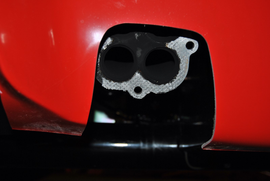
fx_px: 394
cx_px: 135
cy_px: 90
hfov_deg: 37.8
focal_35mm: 52
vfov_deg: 25.8
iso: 200
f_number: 4.5
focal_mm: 35
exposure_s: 1/60
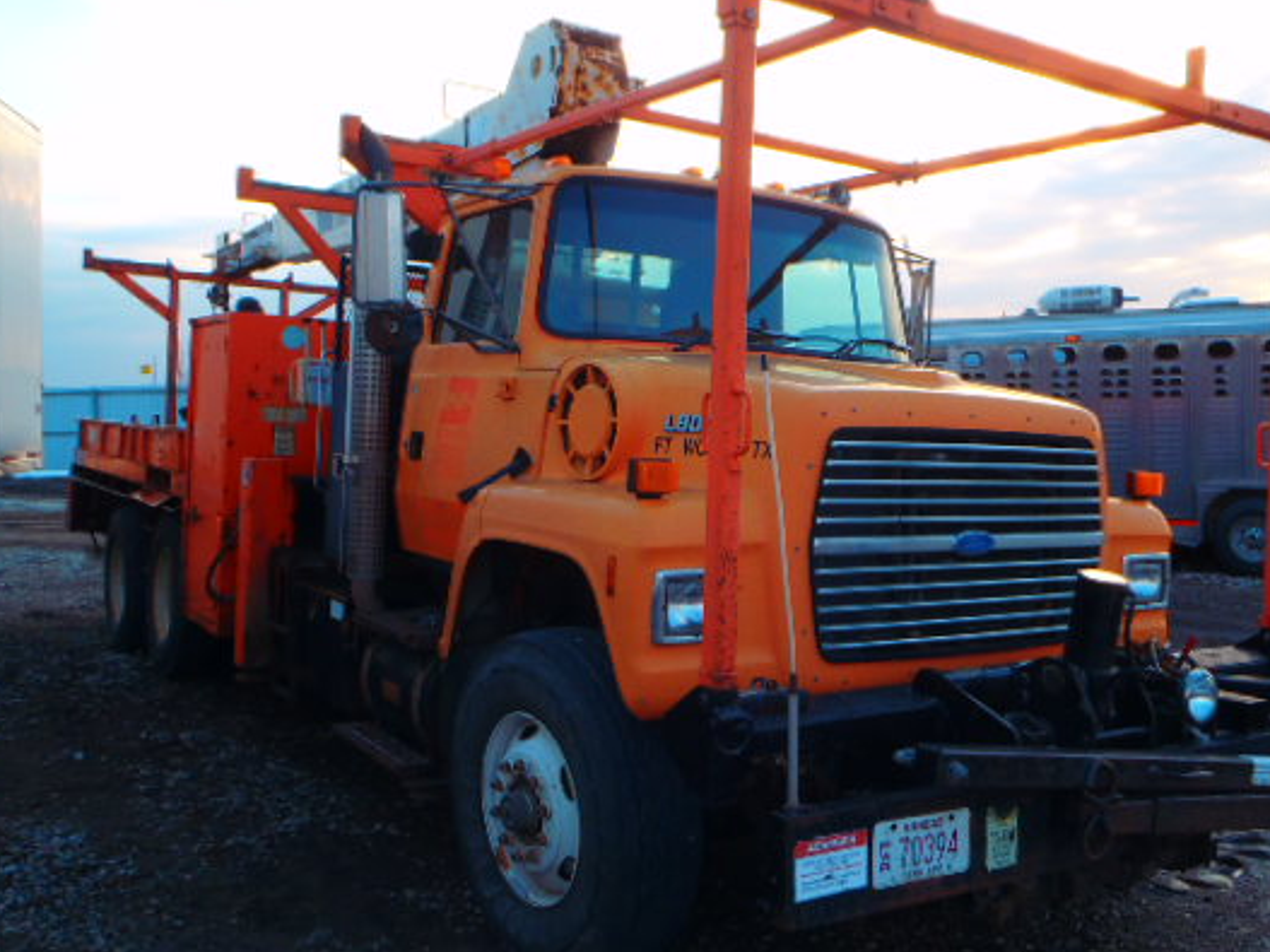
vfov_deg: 41.8
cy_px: 470
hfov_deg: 53.7
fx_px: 1247
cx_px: 737
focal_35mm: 34
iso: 80
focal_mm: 5
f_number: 4.5
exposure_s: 1/100
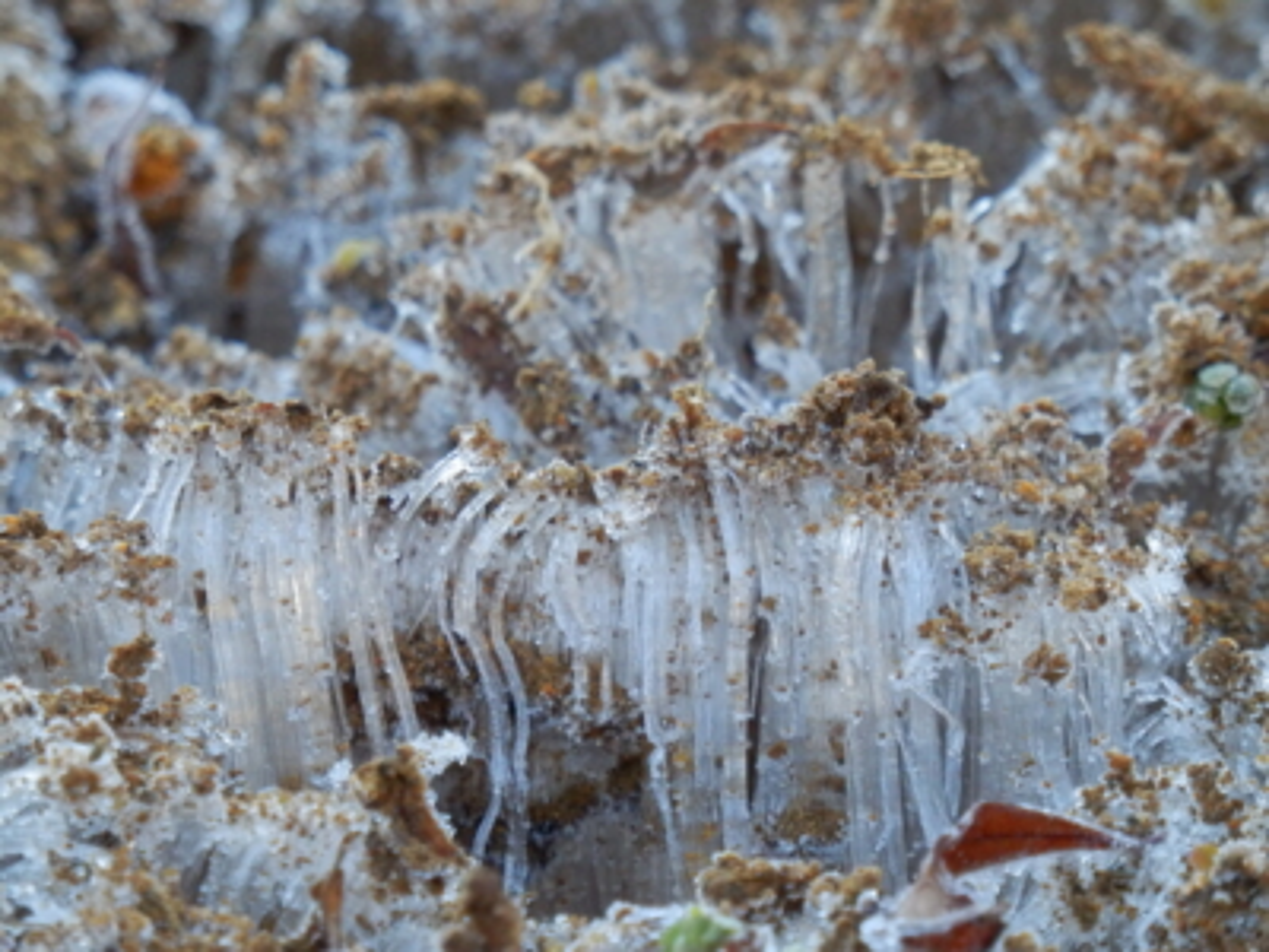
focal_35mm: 440
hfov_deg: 4.5
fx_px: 16130
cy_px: 476
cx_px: 634
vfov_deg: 3.4
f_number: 6.9
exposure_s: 1/160
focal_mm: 78.6
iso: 800
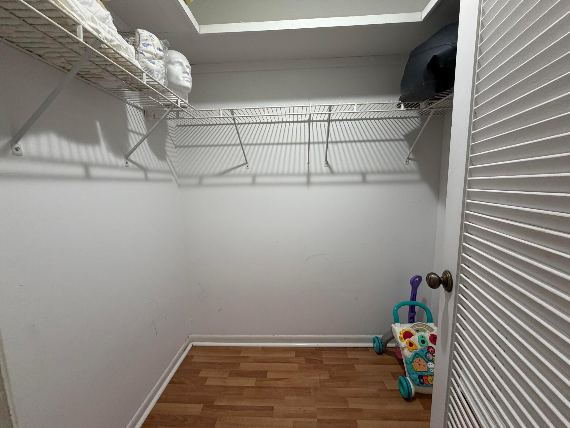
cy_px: 214
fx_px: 231
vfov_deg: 85.7
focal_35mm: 14
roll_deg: +0.8
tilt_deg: -6.6
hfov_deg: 102.1
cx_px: 285
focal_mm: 2.22
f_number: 2.2
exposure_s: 1/60
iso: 160
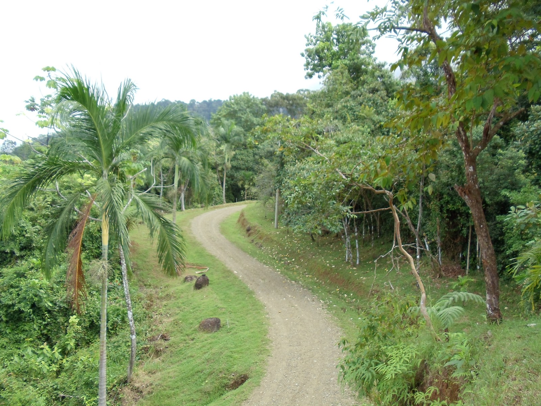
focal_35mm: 44
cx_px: 270
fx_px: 688
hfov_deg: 42.9
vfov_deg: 32.9
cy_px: 203
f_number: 3.5
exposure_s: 1/160
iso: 80
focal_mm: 6
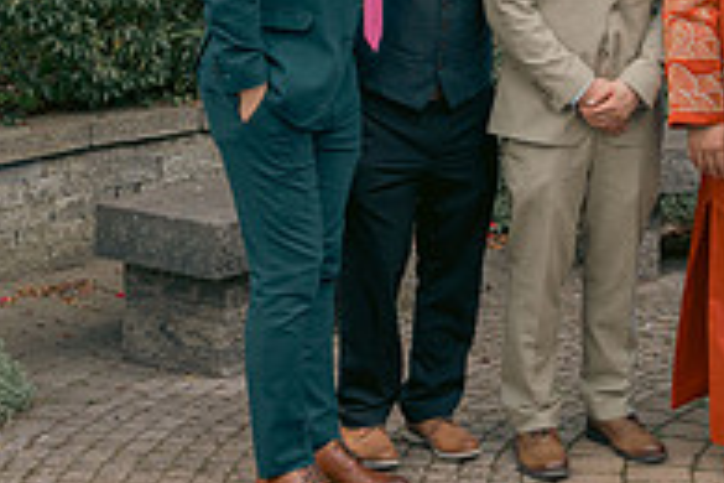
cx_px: 835
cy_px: -132
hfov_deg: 18.3
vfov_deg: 12.4
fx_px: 2152
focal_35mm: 107
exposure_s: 1/160
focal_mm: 36
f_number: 5.6
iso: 500
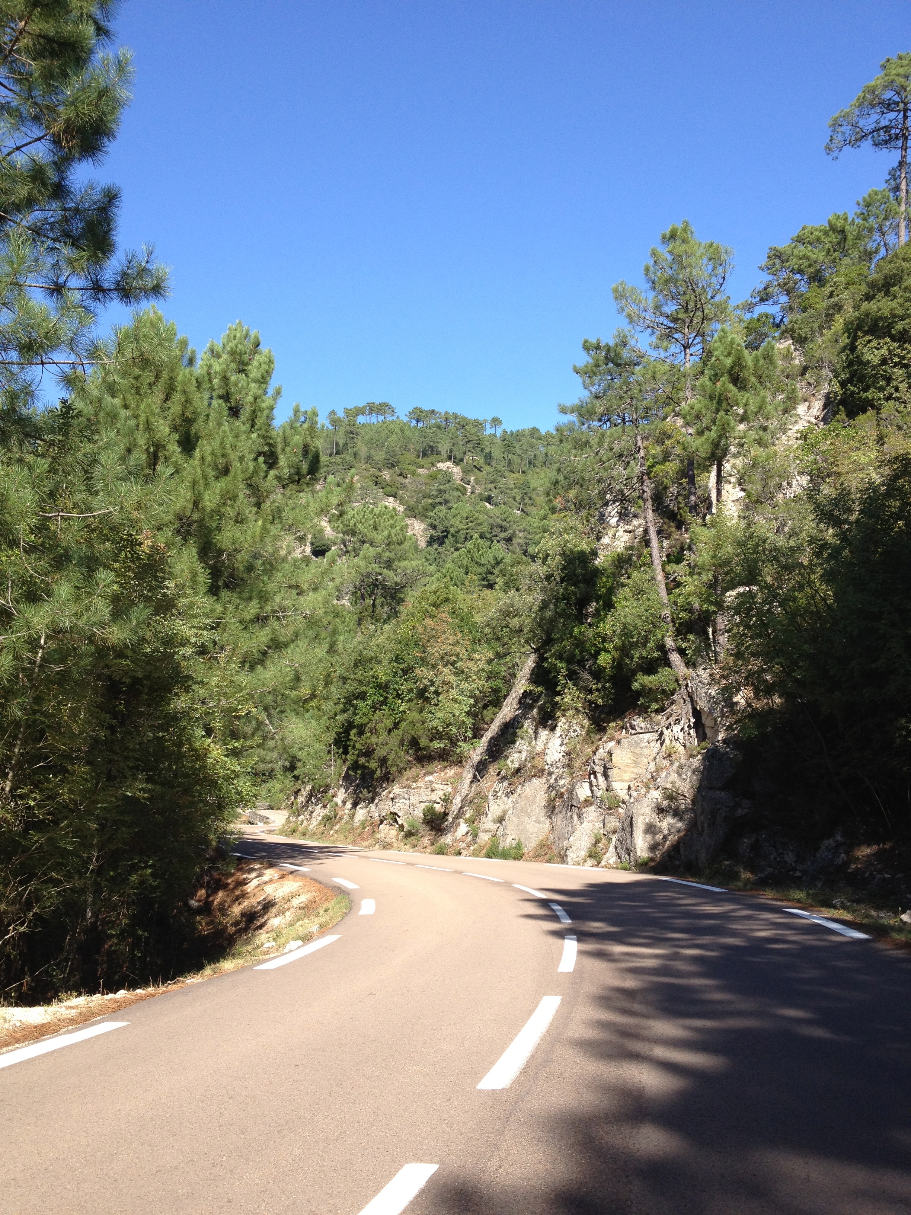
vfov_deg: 52.6
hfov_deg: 40.7
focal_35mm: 35
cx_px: 456
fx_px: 1228
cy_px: 608
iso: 64
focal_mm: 4.28
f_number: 2.4
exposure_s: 1/699
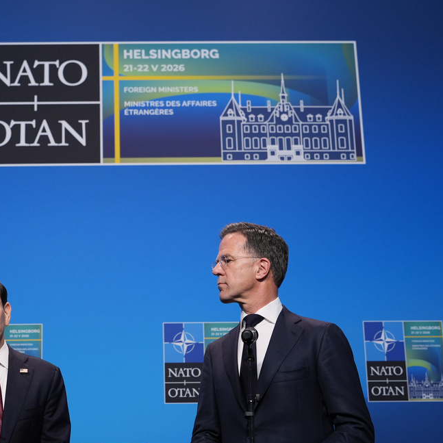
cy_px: 216
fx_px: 1071
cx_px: 127
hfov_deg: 23.2
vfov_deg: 23.4
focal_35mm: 74
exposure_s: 1/500
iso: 640
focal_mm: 55
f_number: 4
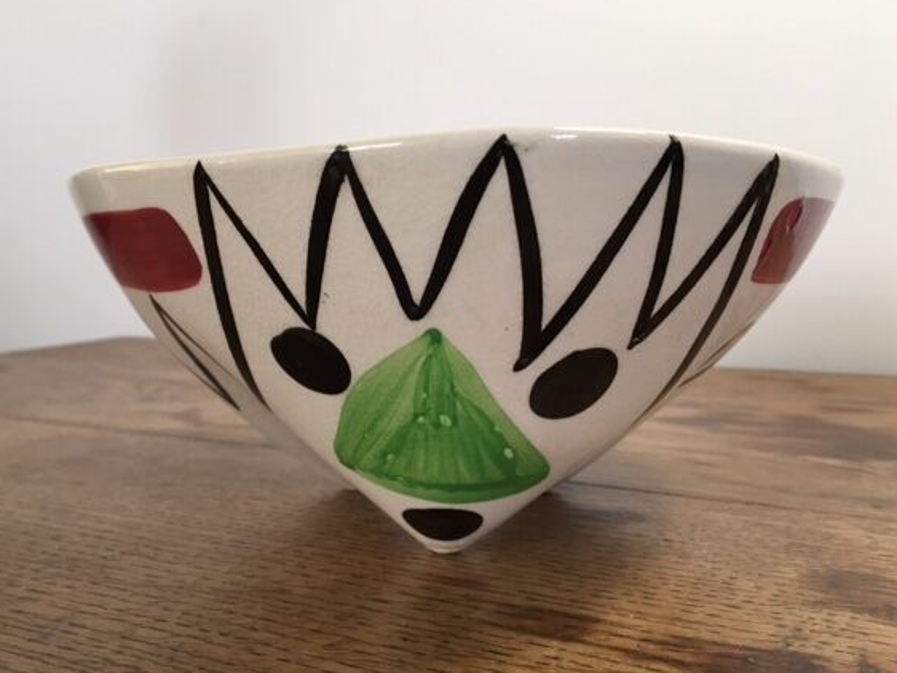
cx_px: 413
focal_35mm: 33
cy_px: 360
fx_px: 855
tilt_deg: -6.8
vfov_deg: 42.9
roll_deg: +0.3
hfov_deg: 55.3
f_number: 2.2
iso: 80
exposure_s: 1/33
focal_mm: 4.15
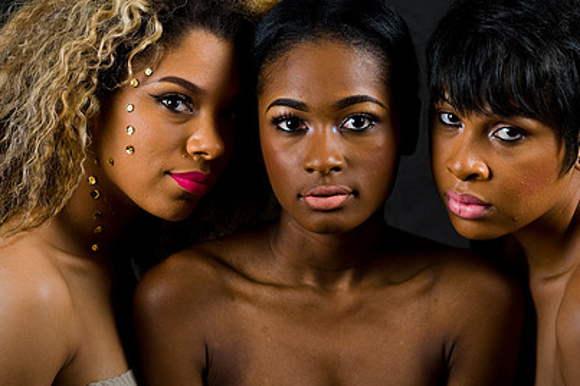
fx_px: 3010
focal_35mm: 187
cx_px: 288
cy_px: 138
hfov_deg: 11.0
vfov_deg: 7.3
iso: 200
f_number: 5.6
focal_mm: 130
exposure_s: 1/125
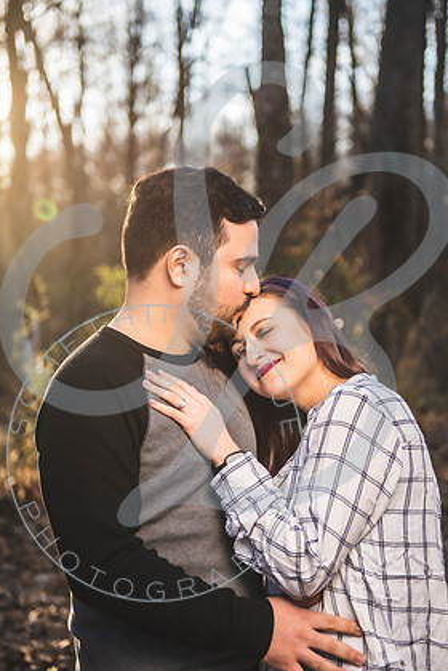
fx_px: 1099
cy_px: 331
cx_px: 227
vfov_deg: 33.9
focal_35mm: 59
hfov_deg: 23.0
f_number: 2.8
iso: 100
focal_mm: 55
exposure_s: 1/320
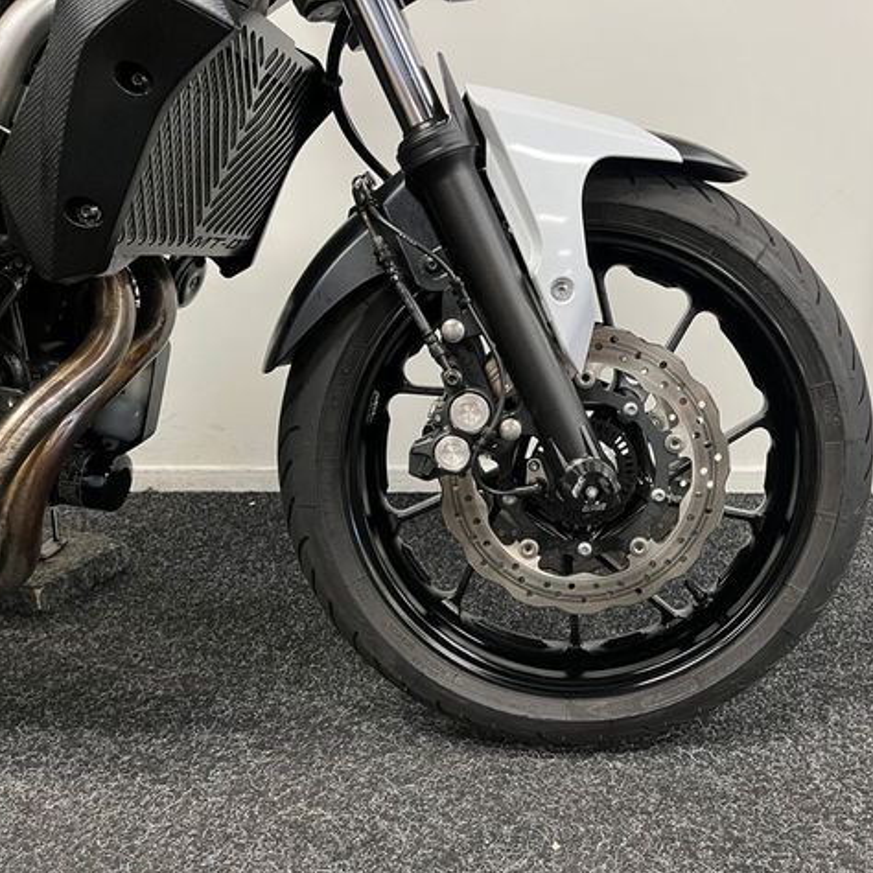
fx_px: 885
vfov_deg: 52.5
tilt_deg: -18.7
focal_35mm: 31
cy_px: 440
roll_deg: +0.1
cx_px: 560
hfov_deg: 51.8
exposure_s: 1/50
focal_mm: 5.1
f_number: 1.6
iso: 200
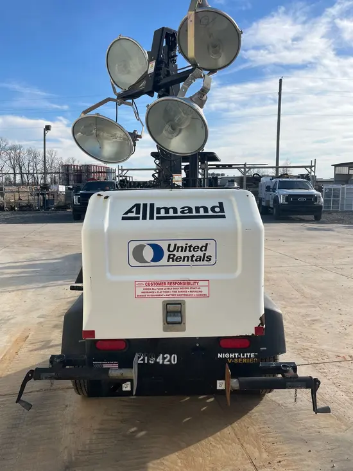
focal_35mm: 26
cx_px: 176
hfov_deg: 53.1
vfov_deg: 67.3
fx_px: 353
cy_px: 236
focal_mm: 5.1
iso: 50
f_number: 1.6
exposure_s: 1/2463
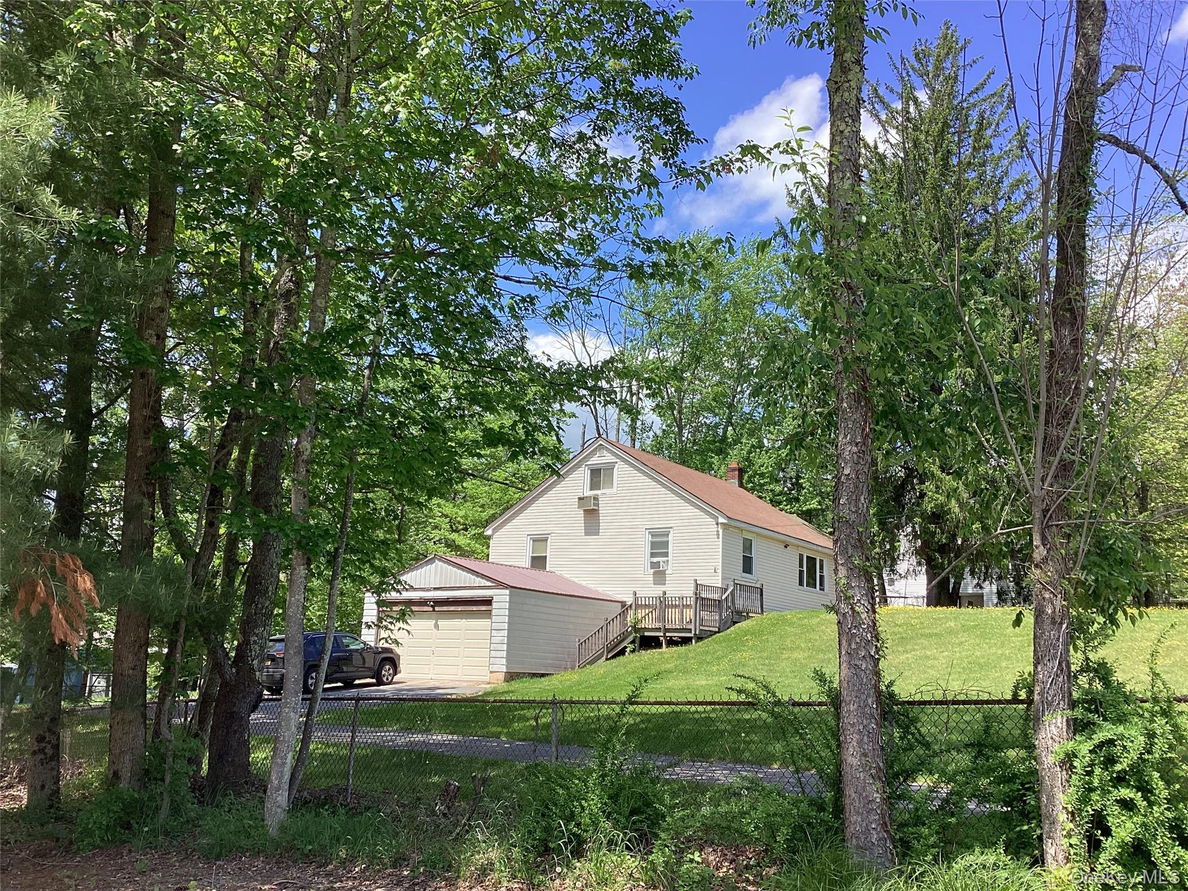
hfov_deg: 58.4
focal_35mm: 31
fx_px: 1064
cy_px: 446
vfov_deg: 45.4
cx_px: 594
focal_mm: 3.3
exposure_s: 1/673
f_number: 2.4
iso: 25
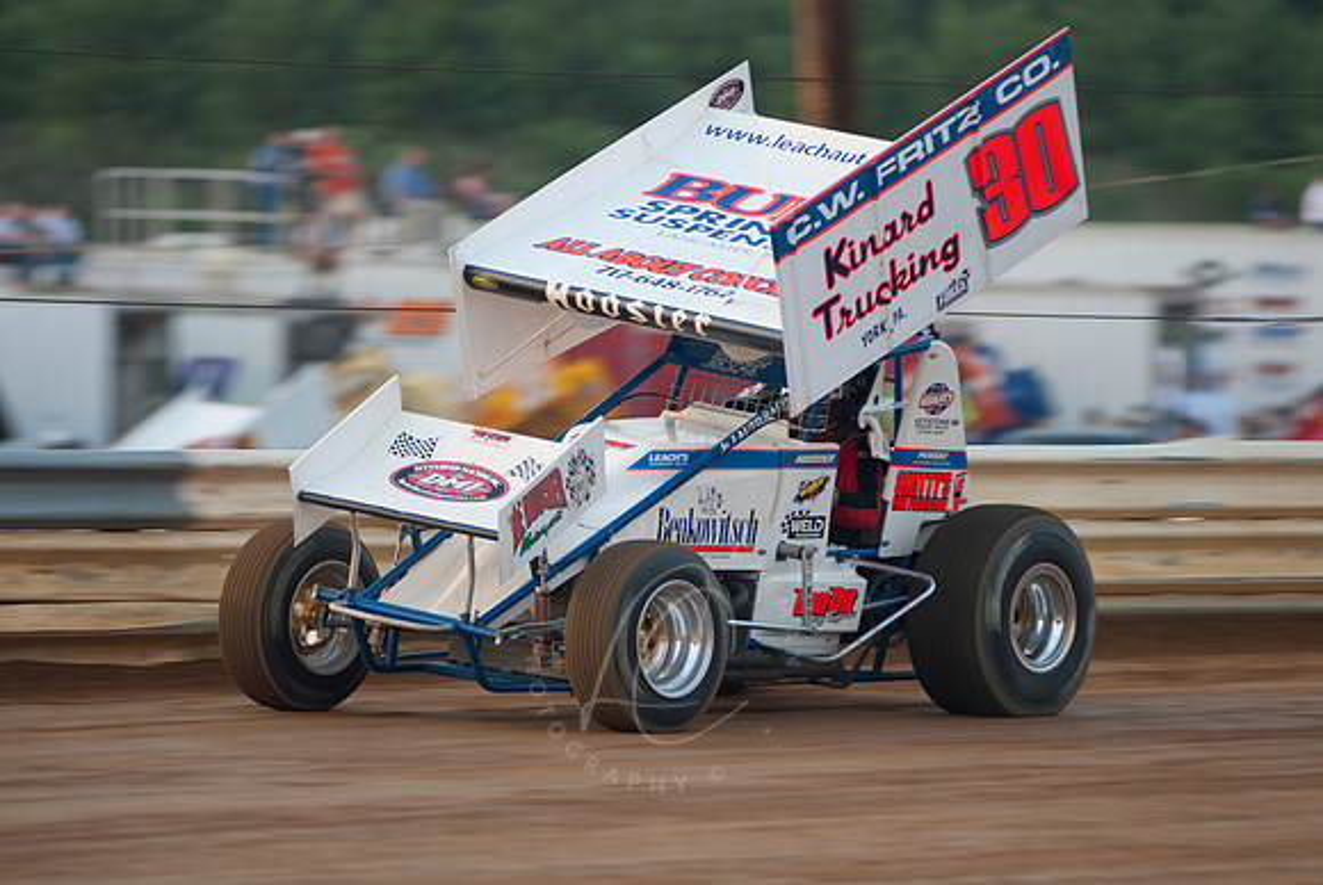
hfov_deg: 6.9
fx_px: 11036
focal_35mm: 300
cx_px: 662
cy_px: 442
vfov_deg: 4.6
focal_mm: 200
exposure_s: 1/400
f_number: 2.8
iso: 100
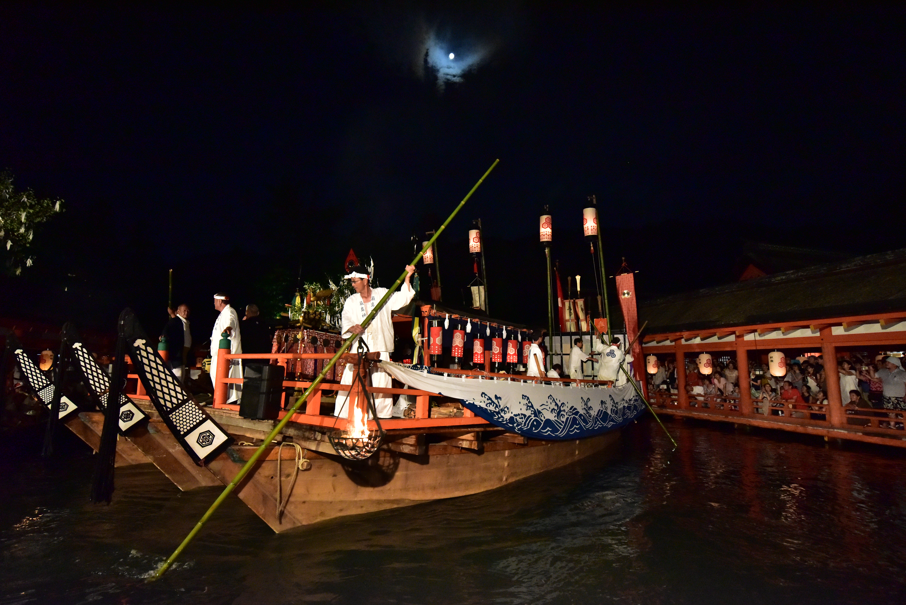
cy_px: 302
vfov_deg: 67.4
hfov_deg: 90.0
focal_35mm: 18
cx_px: 453
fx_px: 453
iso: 6400
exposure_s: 1/50
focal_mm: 18
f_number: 5.6
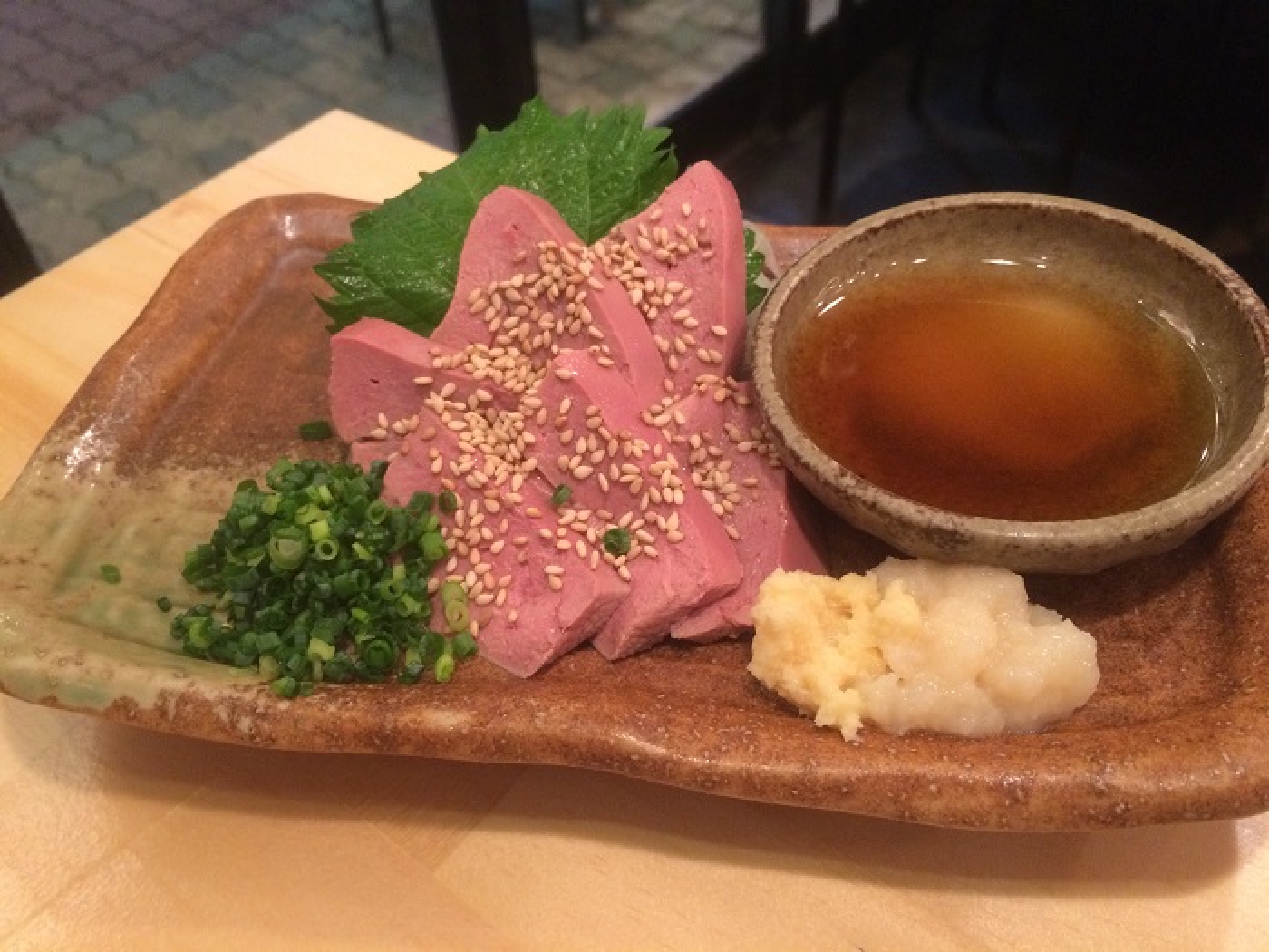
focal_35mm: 29
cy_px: 476
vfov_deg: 48.2
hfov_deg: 61.7
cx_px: 634
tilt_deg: -45.6
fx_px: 1063
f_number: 2.2
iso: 320
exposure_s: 1/24
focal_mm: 4.15
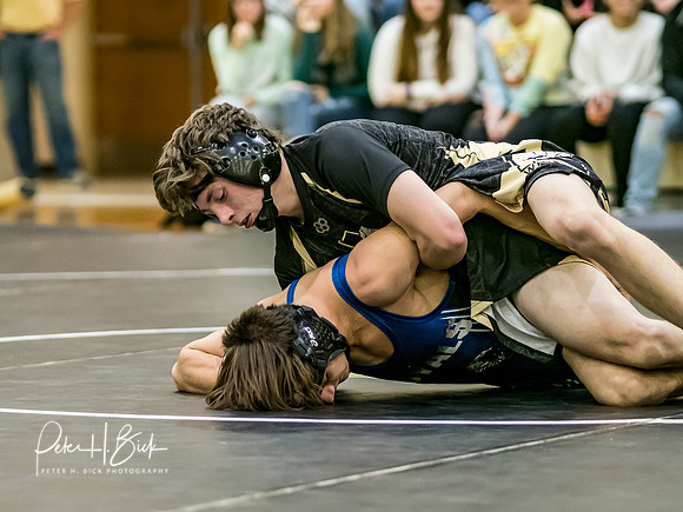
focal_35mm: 203
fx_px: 4014
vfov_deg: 7.3
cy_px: 252
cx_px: 221
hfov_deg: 9.7
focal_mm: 75
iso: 4000
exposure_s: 1/800
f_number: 1.8
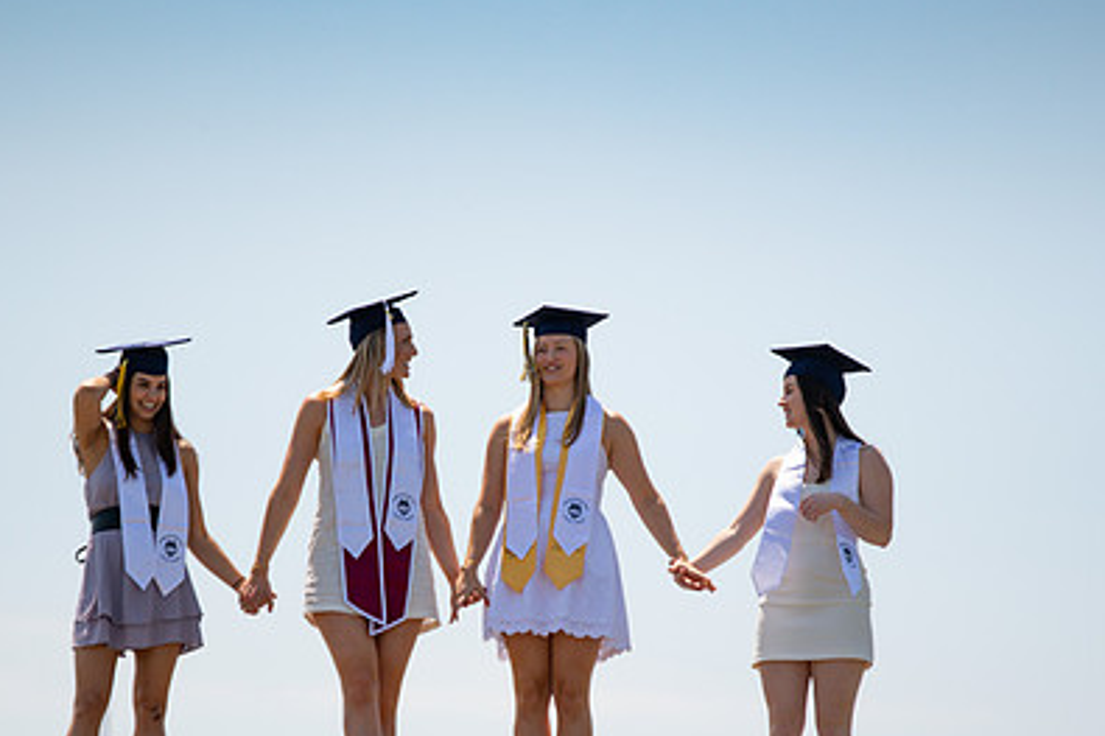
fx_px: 13530
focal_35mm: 441
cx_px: 529
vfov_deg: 3.1
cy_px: 505
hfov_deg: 4.7
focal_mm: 200
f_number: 2.8
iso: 100
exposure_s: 1/2500
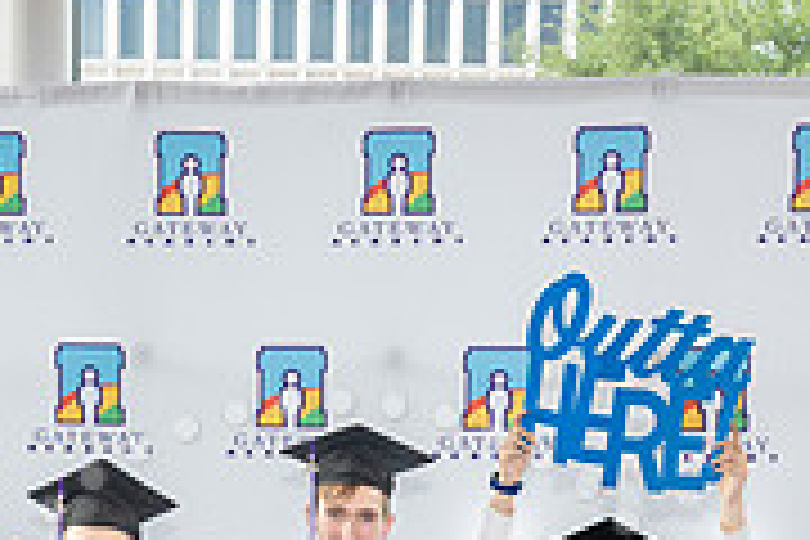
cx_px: 341
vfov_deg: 11.9
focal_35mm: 110
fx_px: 2475
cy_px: 803
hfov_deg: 18.6
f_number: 5.6
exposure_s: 1/200
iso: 640
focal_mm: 28
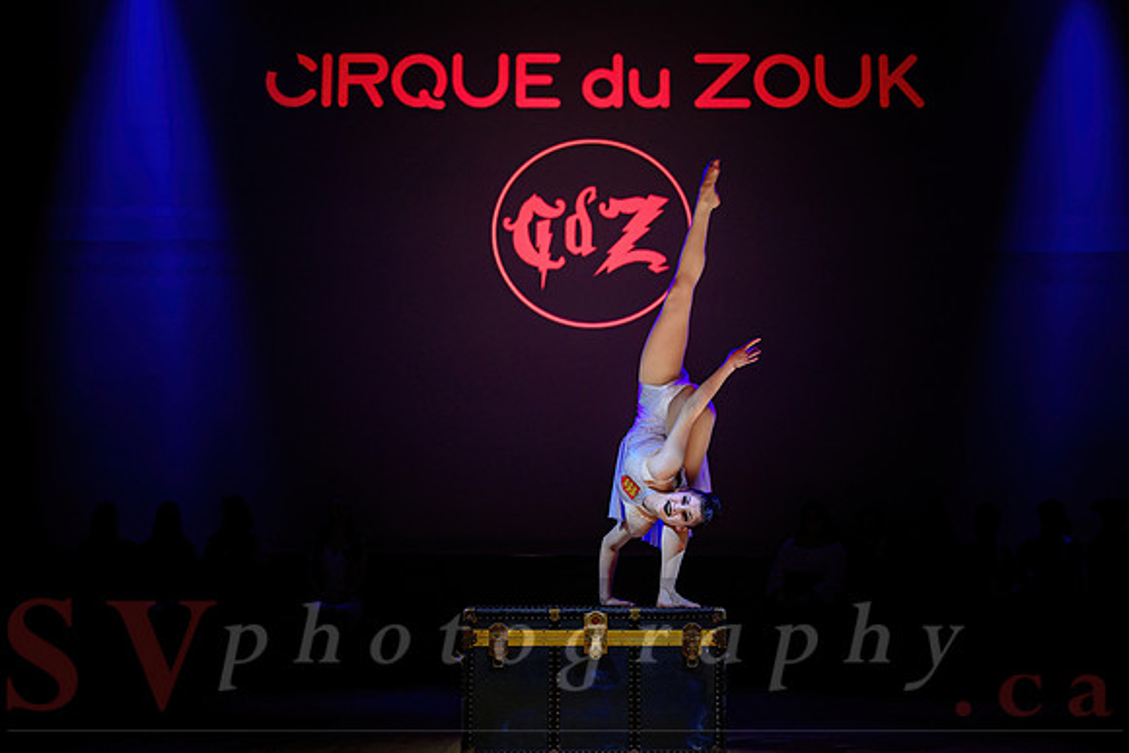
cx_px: 564
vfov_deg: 29.3
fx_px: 1443
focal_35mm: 46
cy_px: 376
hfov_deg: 42.7
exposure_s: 1/200
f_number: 2.8
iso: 1600
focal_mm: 46
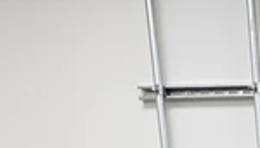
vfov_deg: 6.9
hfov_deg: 15.2
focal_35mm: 125
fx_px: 863
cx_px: 439
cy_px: 634
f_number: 1.8
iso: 80
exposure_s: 1/120
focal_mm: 5.4
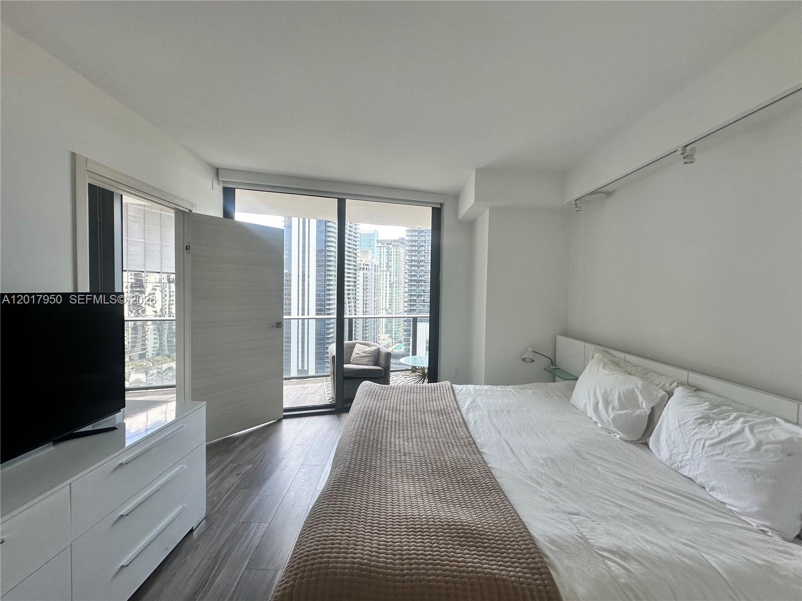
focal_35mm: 14
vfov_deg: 85.7
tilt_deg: -2.3
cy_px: 300
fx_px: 324
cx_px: 401
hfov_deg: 102.1
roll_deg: -0.6
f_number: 2.2
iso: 80
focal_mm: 2.22
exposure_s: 1/120
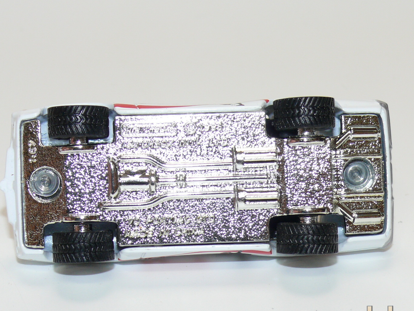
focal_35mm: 111
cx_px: 203
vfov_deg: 13.3
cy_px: 170
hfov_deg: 17.7
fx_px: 1328
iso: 100
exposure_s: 1/40
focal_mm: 12.9
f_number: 4
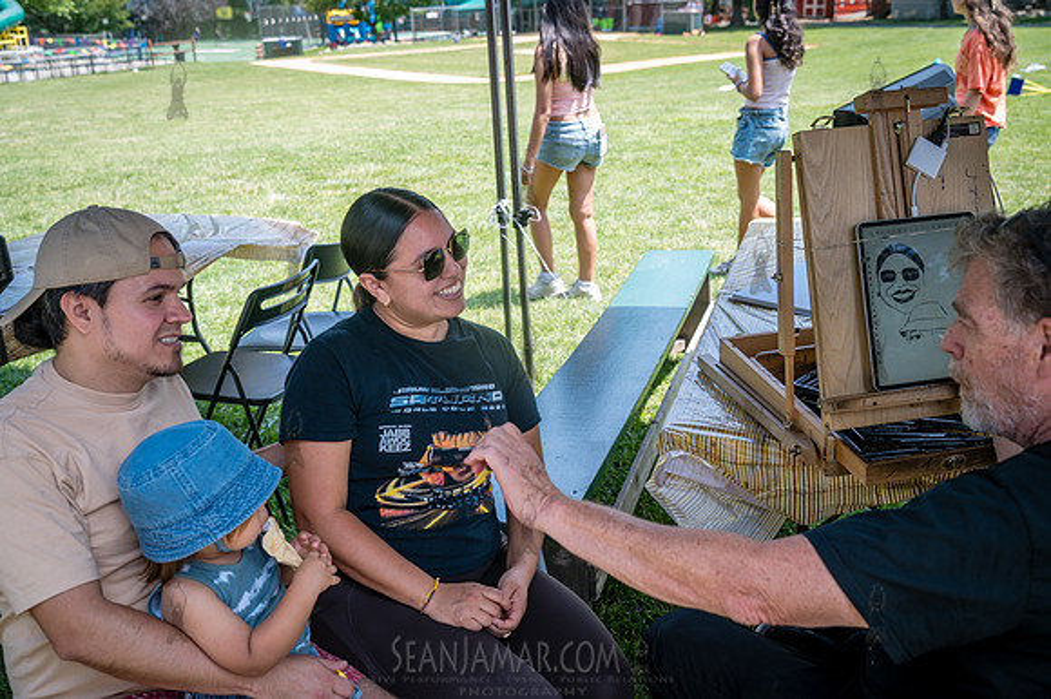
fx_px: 1021
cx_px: 526
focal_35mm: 35
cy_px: 350
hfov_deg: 54.5
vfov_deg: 37.8
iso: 100
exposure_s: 1/125
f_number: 4.5
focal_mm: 35
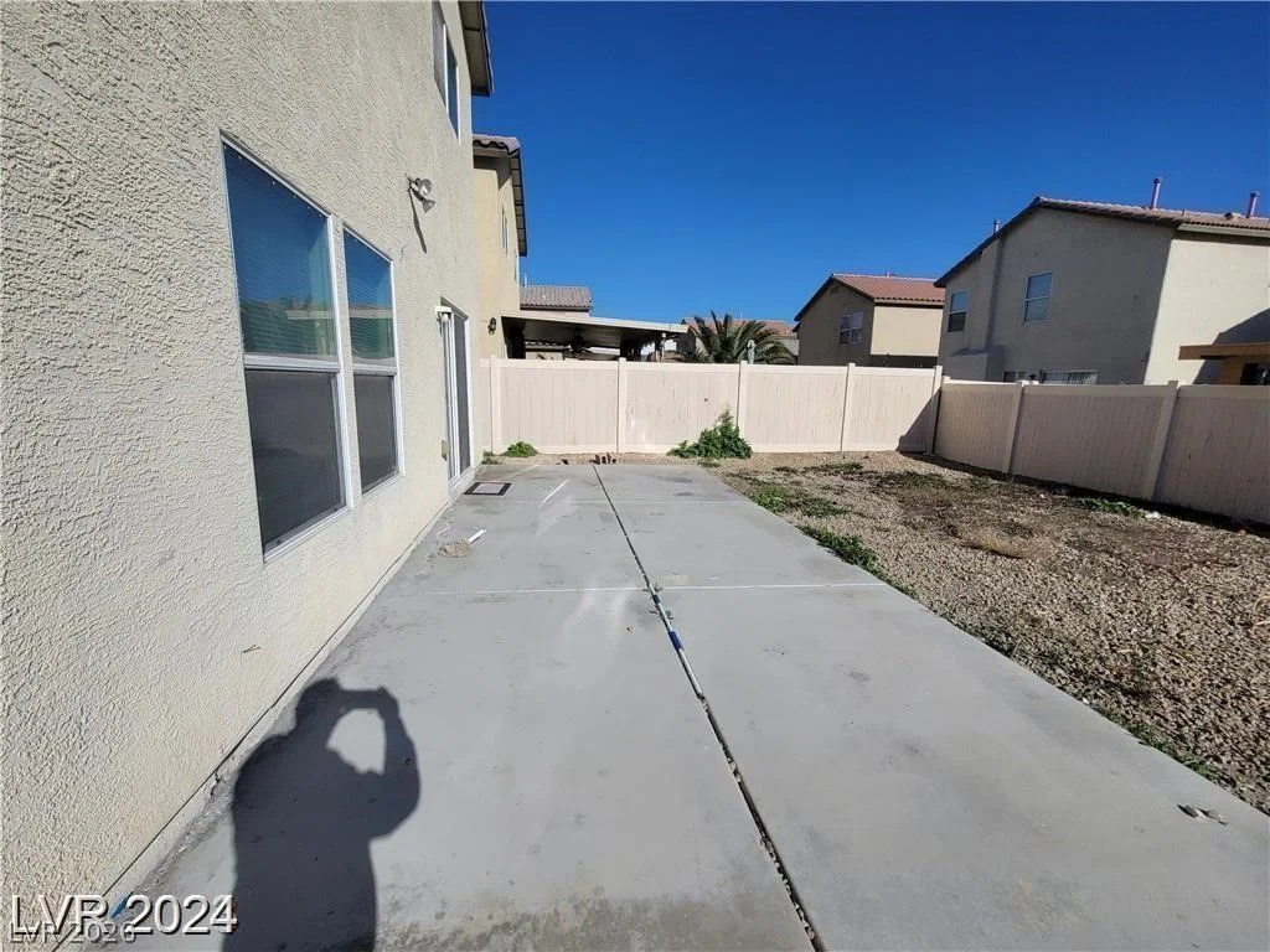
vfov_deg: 89.9
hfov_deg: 106.2
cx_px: 635
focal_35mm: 13
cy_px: 476
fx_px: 477
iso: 64
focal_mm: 2.2
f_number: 2.2
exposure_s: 1/3924
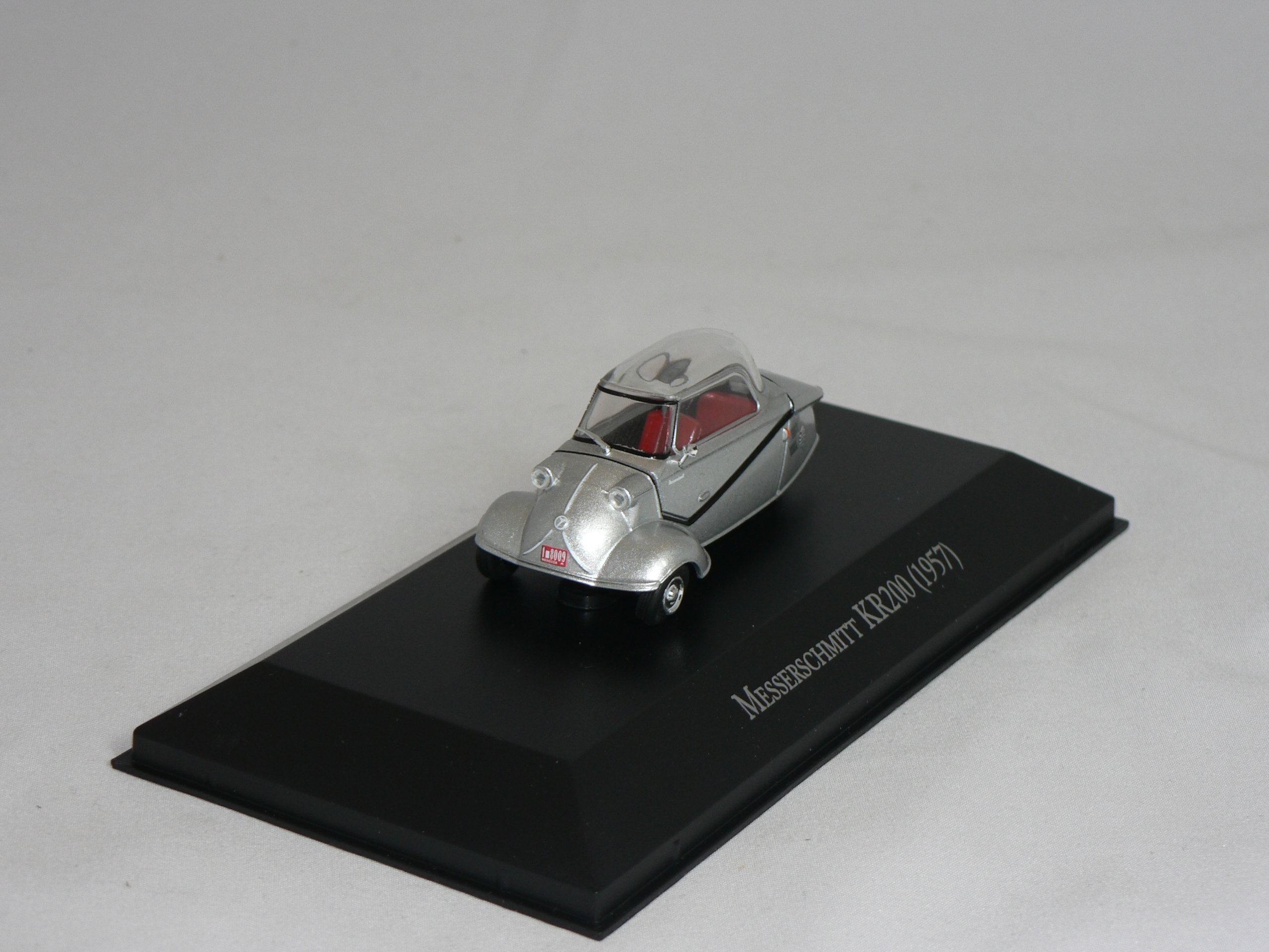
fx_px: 3813
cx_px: 634
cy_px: 476
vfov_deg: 14.2
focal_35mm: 104
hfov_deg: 18.9
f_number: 3.2
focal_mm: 17.3
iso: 80
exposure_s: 1/60
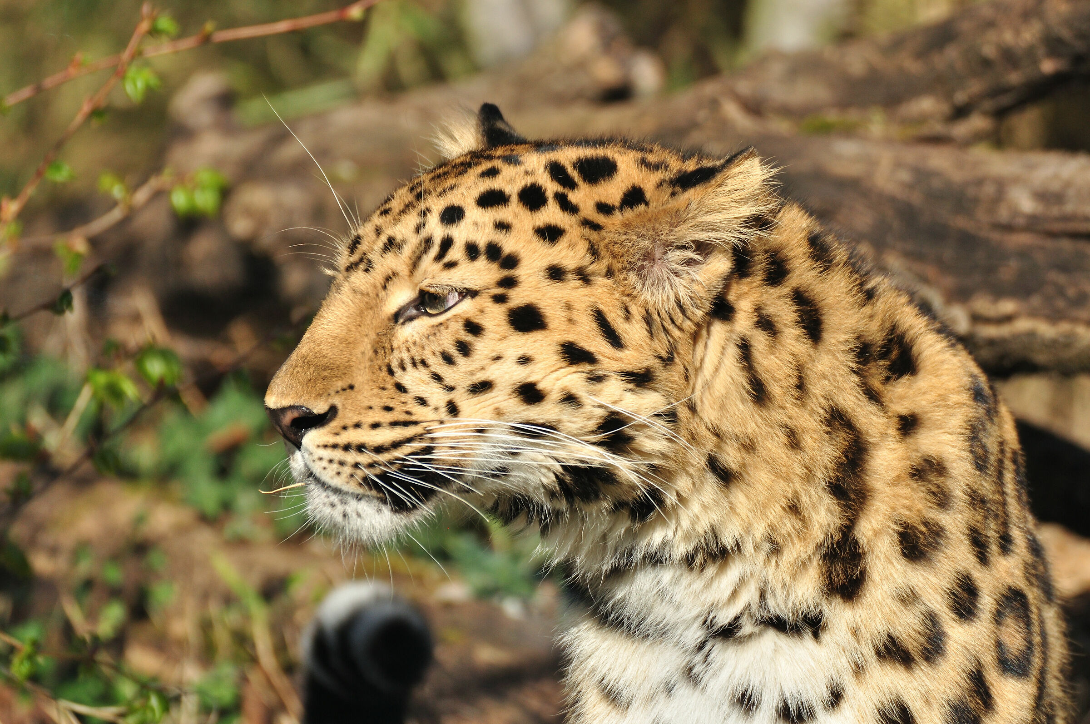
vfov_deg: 4.8
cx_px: 545
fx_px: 8619
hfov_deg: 7.2
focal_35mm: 285
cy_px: 362
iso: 200
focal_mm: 190
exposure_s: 1/1500
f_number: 5.3
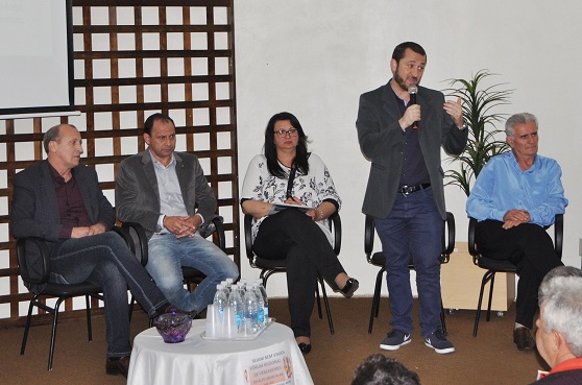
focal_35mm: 48
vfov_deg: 27.9
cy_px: 192
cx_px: 291
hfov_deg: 41.2
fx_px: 774
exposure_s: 1/125
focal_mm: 32
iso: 640
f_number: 7.1
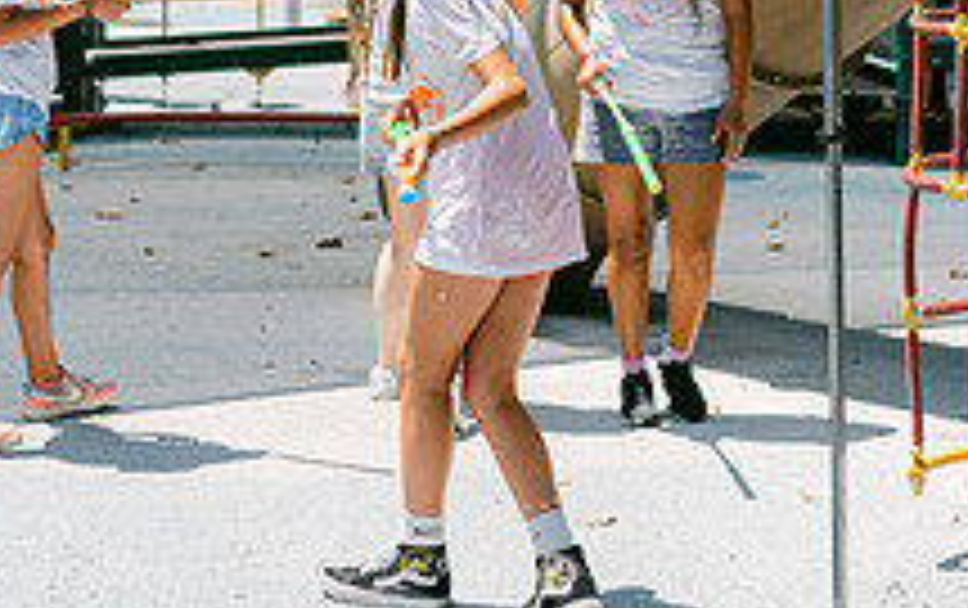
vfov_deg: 13.4
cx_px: 446
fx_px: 2536
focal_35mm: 96
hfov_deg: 21.6
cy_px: -36
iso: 100
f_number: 2
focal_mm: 35
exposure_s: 1/3200
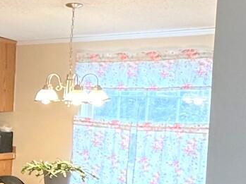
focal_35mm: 81
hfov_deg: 19.7
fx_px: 576
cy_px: 130
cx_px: -159
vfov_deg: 18.1
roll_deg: -1.6
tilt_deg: -5.0
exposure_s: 1/120
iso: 250
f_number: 2.2
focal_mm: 2.22
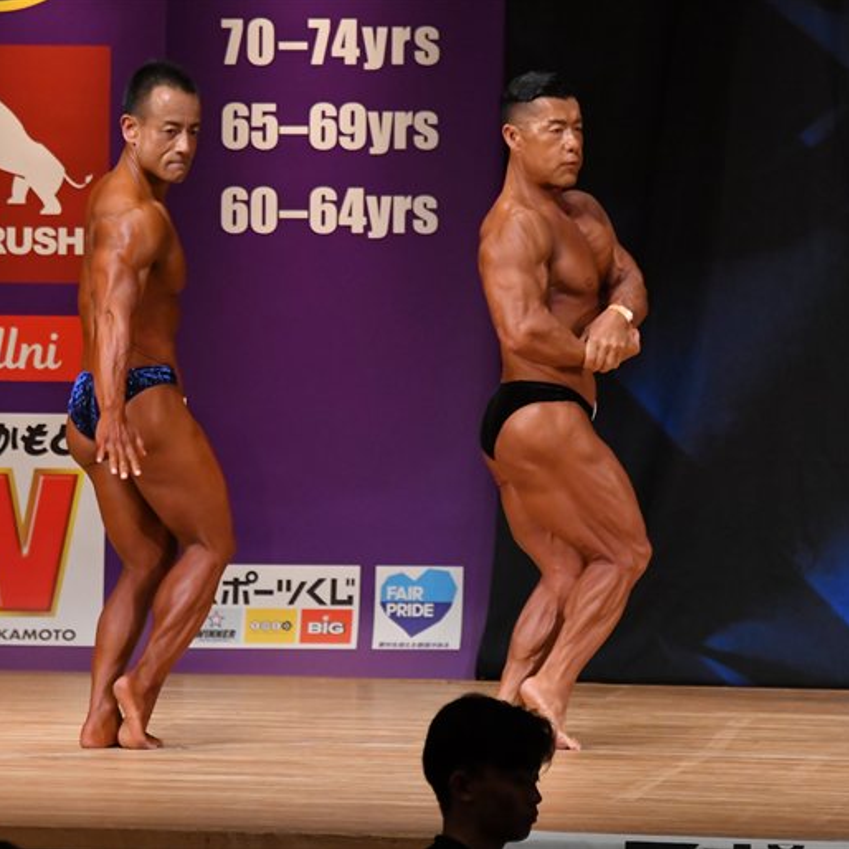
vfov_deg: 5.1
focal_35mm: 346
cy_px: 424
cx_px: 229
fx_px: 9601
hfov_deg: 5.1
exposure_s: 1/400
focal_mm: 180
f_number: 5.6
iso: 4000
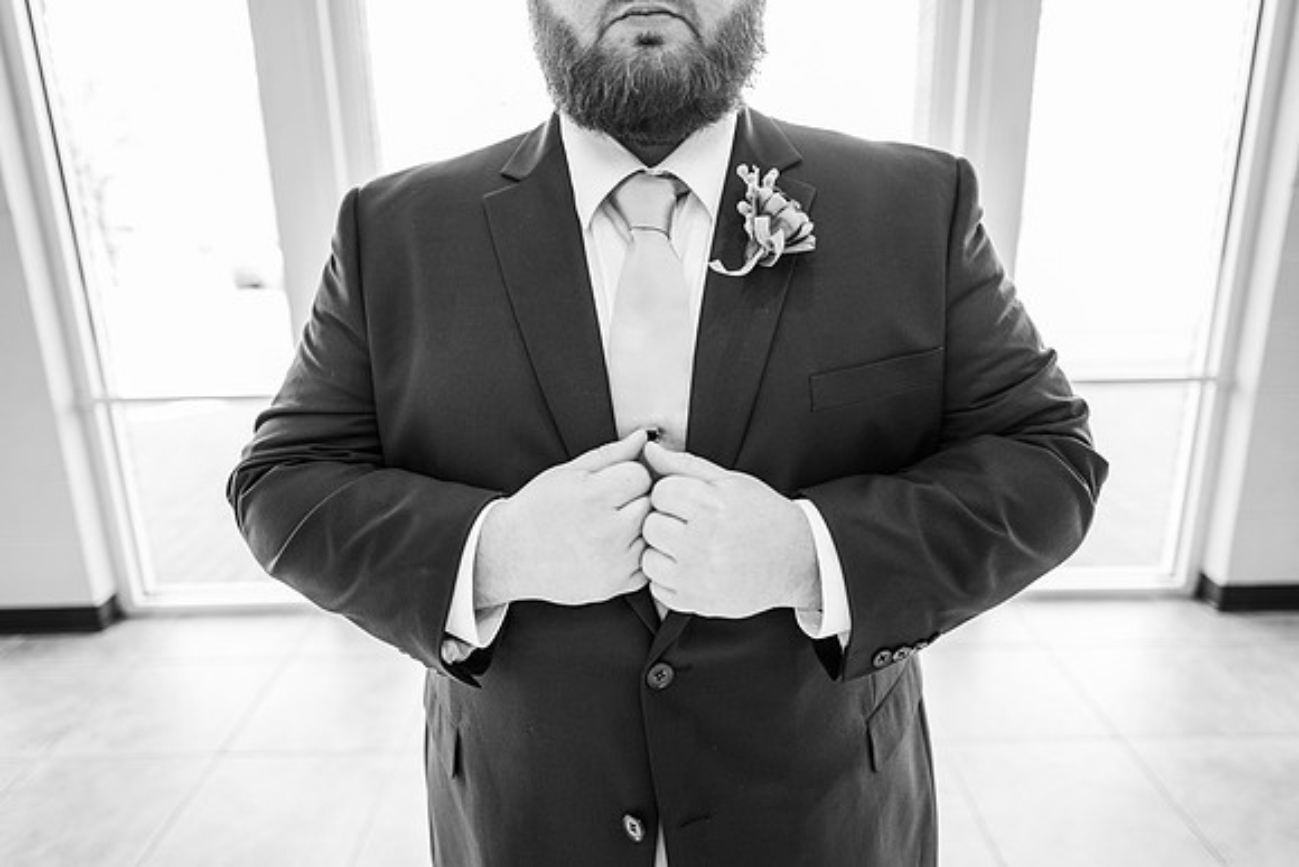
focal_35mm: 24
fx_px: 866
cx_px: 650
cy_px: 434
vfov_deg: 53.2
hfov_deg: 73.7
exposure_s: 1/160
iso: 800
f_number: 1.8
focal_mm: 24
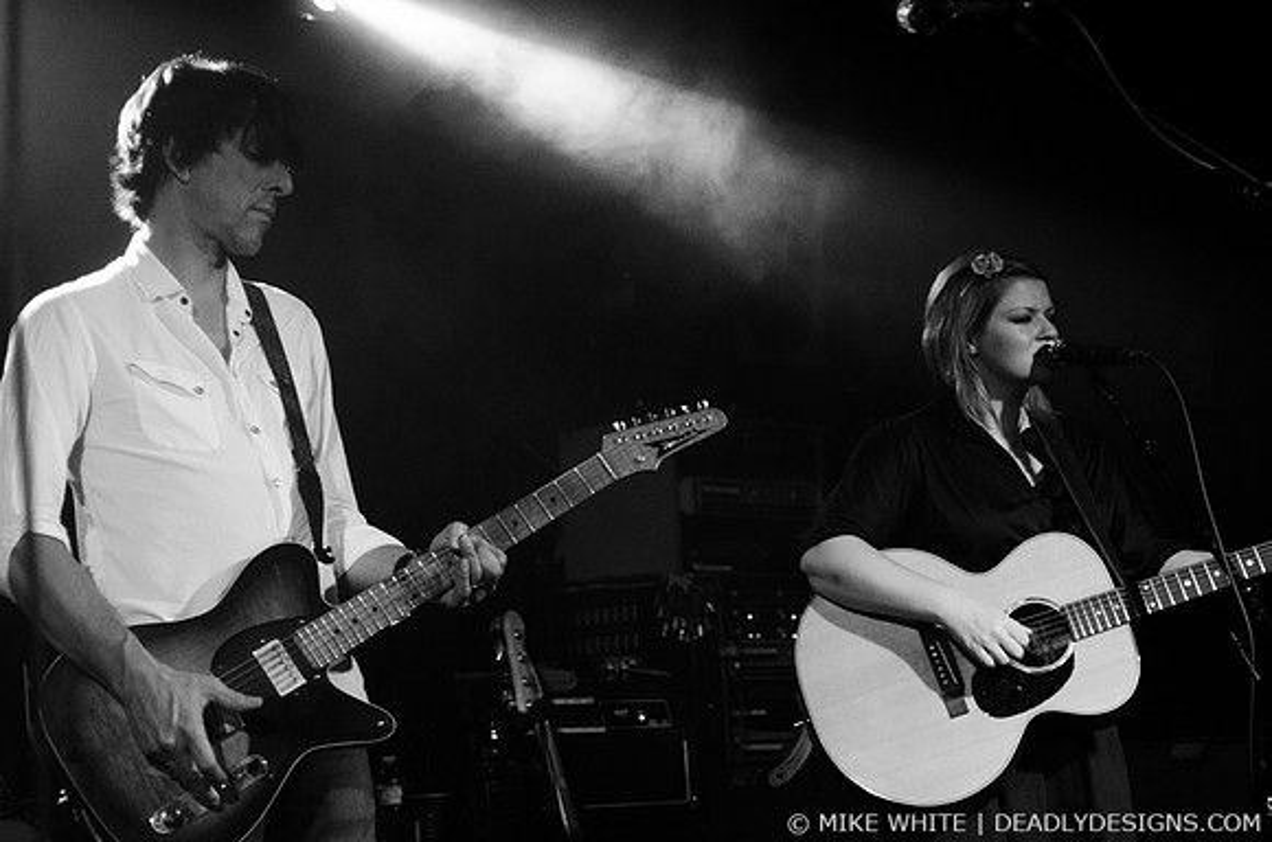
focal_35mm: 78
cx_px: 636
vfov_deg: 17.4
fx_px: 2750
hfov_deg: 26.0
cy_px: 421
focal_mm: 52
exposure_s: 1/60
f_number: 2.8
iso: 1600
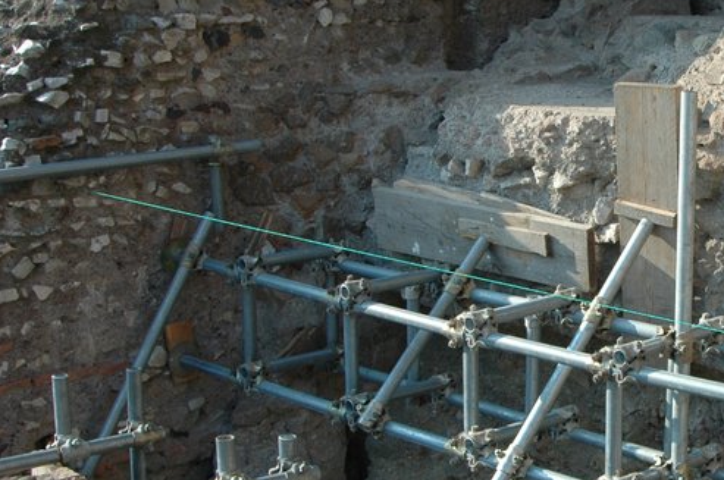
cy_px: 321
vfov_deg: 18.6
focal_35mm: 73
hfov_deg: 26.7
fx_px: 1466
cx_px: 661
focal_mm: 24
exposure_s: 1/200
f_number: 7.1
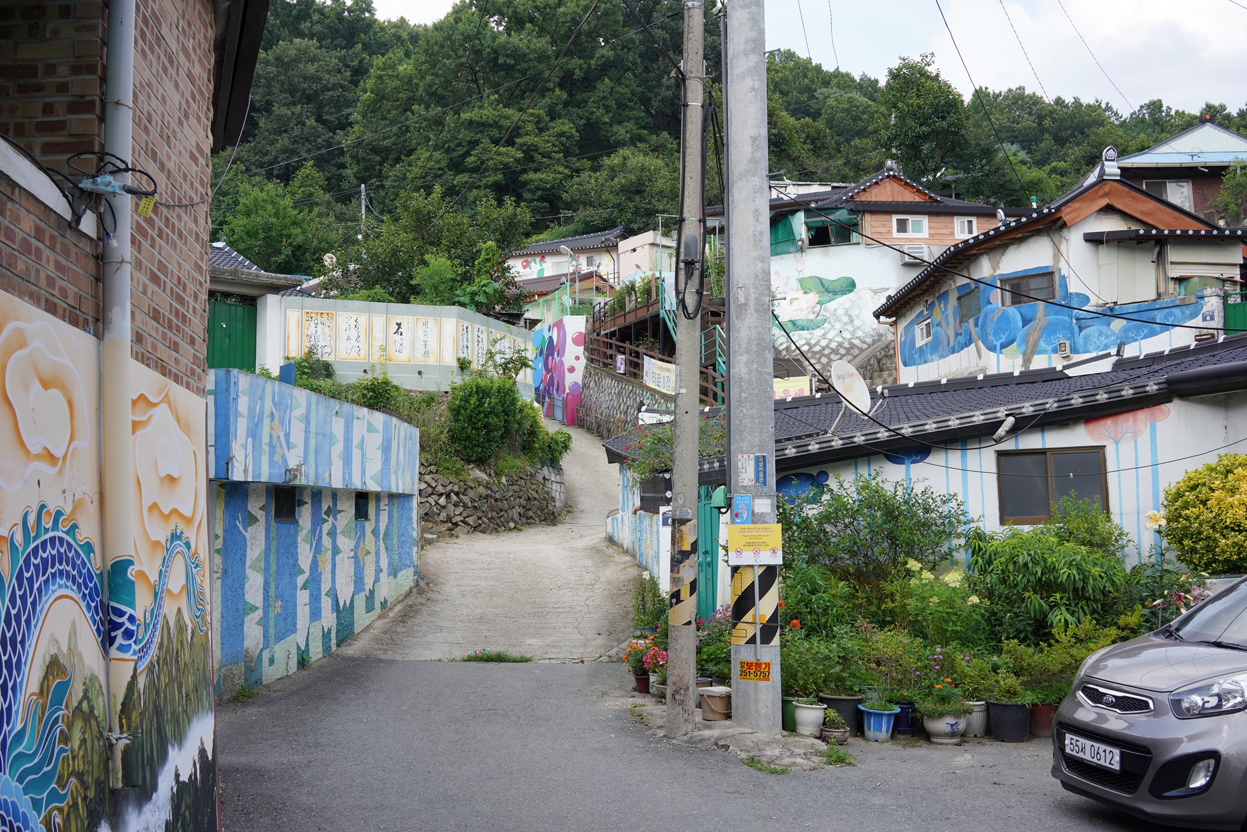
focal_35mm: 35
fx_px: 1212
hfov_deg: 54.4
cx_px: 624
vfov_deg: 37.9
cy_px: 416
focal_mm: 35
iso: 200
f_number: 11
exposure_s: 1/100
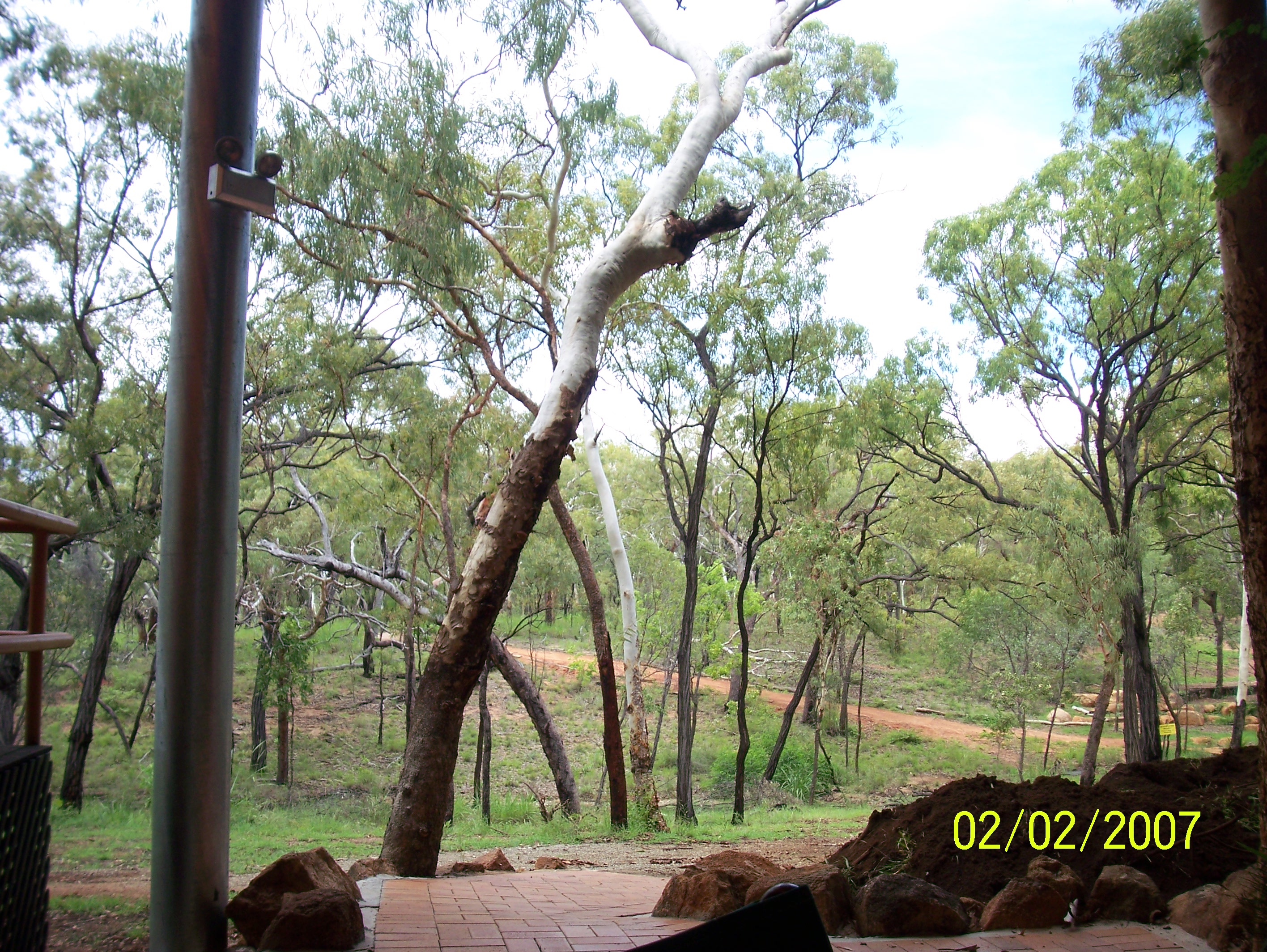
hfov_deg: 48.9
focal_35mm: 38
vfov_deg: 37.8
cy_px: 476
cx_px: 634
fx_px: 1392
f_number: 3.9
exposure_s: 1/250
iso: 64
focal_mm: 6.3
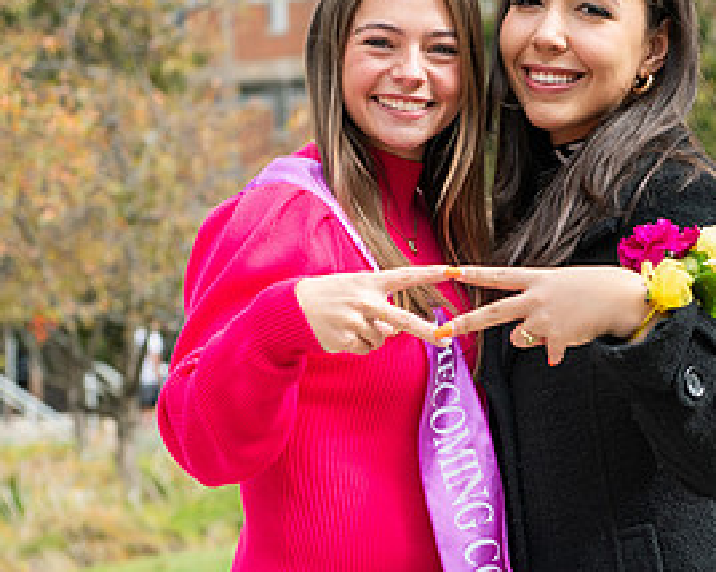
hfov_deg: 15.2
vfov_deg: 12.2
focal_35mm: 126
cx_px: 497
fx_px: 2668
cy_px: 327
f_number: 4.5
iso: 250
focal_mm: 62
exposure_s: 1/400
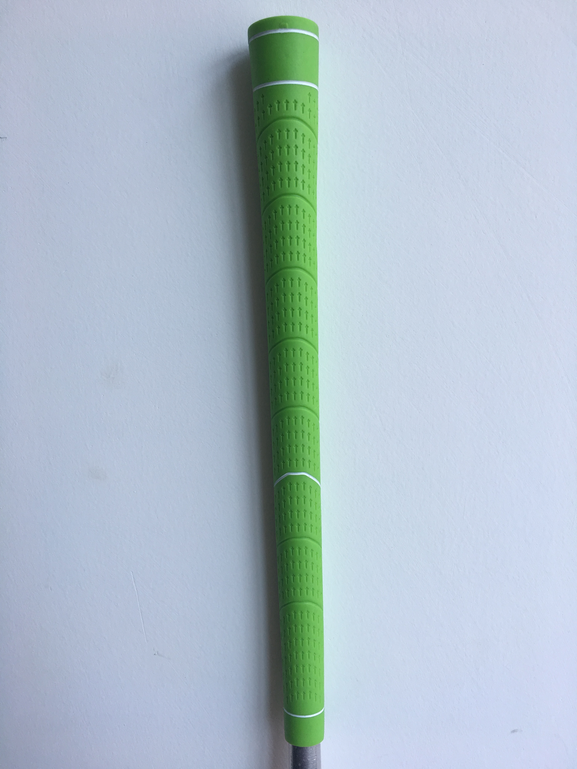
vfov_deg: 61.7
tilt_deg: -7.0
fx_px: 645
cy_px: 384
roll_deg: -0.5
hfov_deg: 48.2
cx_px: 288
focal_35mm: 29
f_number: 2.2
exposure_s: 1/100
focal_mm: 4.15
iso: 25
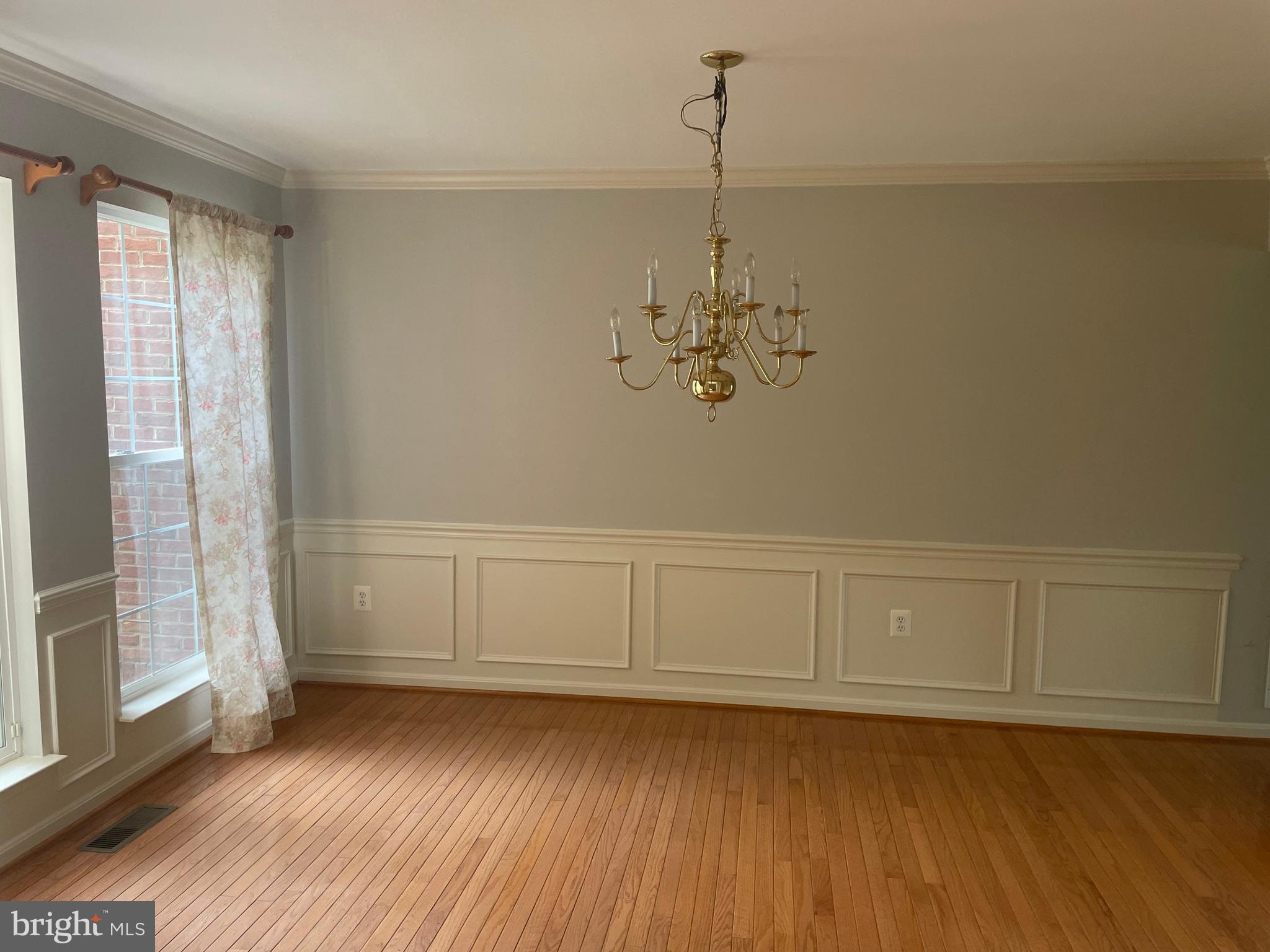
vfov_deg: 53.1
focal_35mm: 26
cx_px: 635
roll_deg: -0.3
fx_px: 954
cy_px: 476
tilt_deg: -5.3
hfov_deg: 67.3
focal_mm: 4.2
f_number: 1.6
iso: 125
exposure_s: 1/121
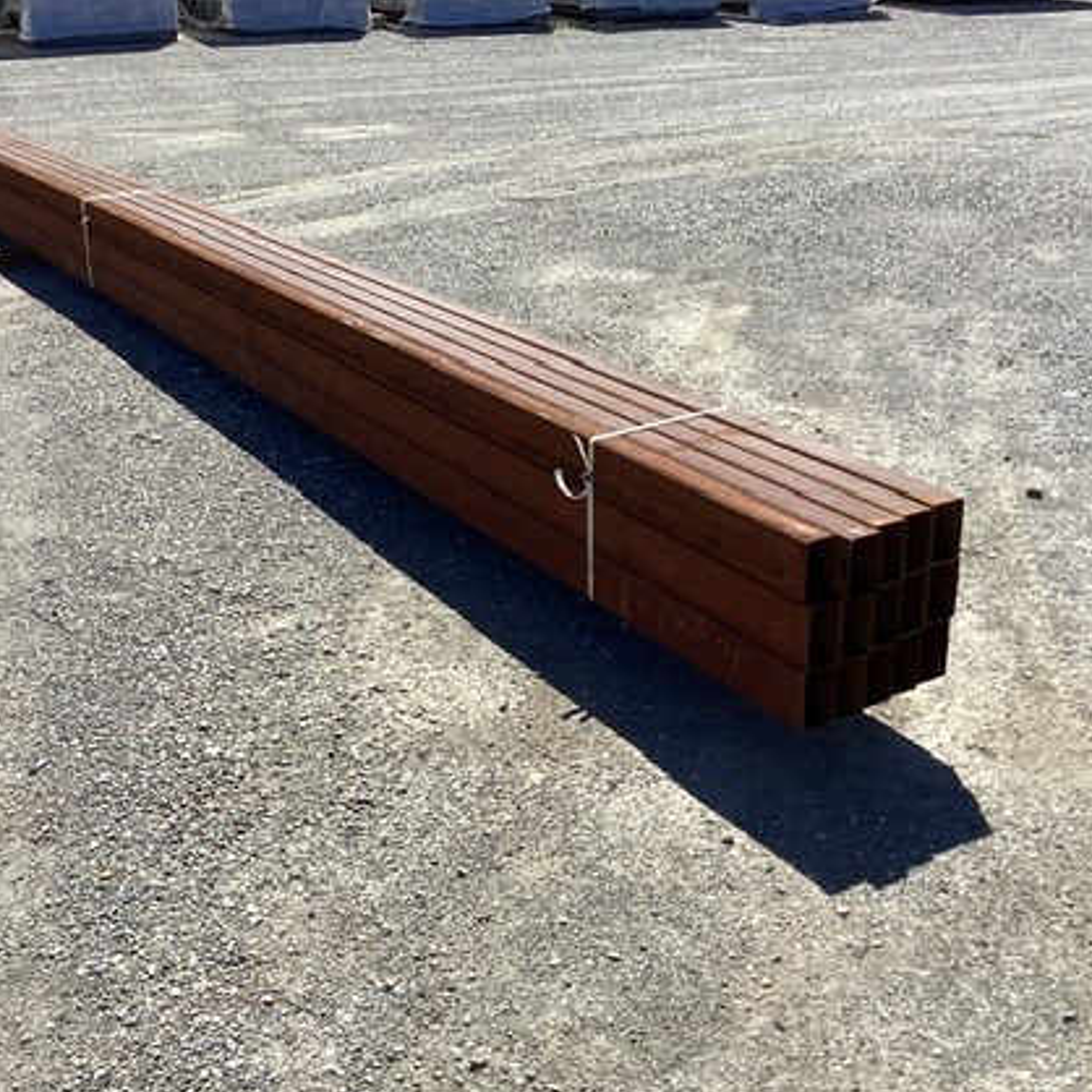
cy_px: 475
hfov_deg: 39.9
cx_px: 449
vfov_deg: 40.0
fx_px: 1499
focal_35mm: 42
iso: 25
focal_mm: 3.3
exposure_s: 1/1294
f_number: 2.4
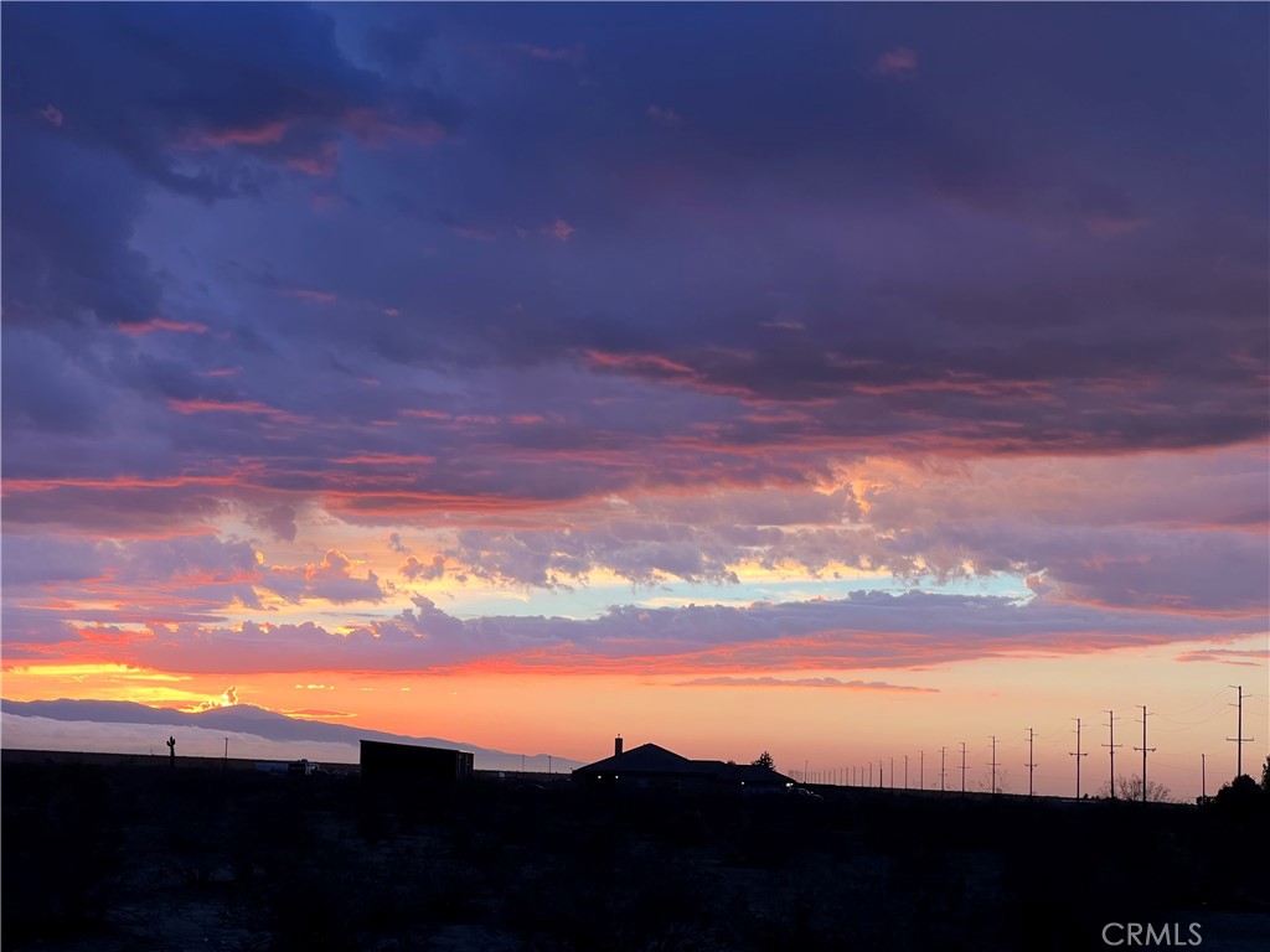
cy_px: 476
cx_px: 635
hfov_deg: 25.3
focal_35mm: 77
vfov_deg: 19.1
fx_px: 2825
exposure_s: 1/99
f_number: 2.8
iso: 100
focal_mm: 9
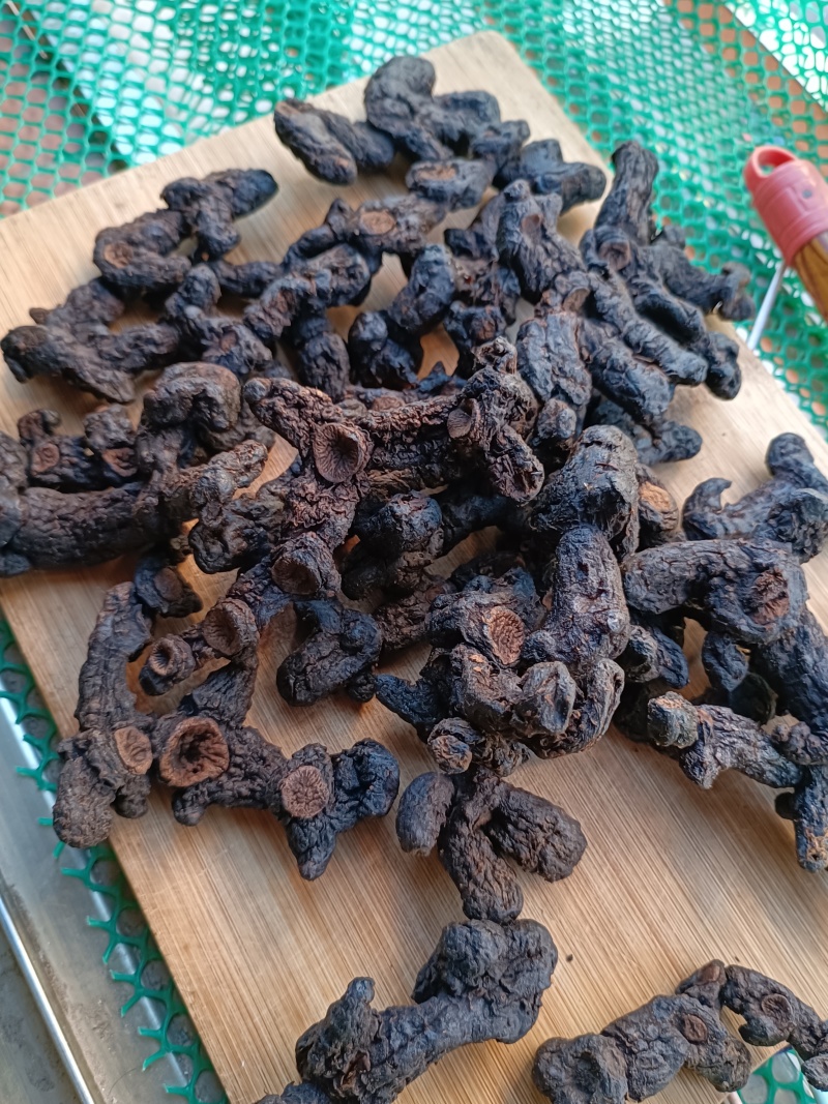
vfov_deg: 65.3
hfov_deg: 51.3
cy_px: 552
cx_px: 414
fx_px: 861
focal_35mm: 27
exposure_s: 1/33.3
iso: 679
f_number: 1.9
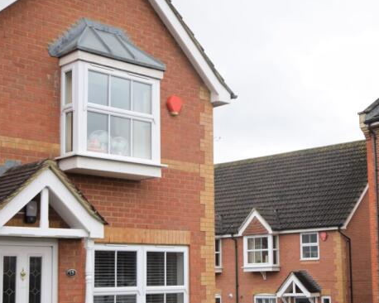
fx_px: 706
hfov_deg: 29.9
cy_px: 201
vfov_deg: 24.1
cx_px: 233
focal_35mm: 63
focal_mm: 20
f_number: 3.5
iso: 100
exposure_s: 1/60
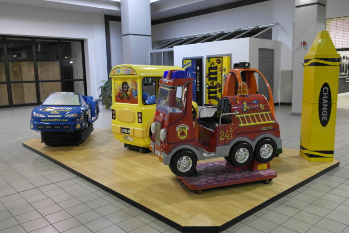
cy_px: 116
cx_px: 174
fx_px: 291
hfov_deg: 61.9
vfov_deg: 43.6
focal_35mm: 30
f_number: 3.5
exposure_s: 1/30
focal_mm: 20
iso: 400
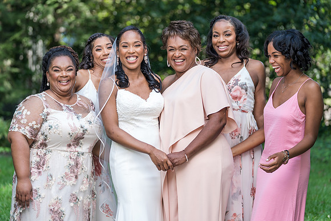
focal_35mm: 118
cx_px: 159
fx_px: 1082
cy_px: 110
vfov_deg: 11.7
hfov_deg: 17.4
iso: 125
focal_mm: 101
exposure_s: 1/200
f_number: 2.8
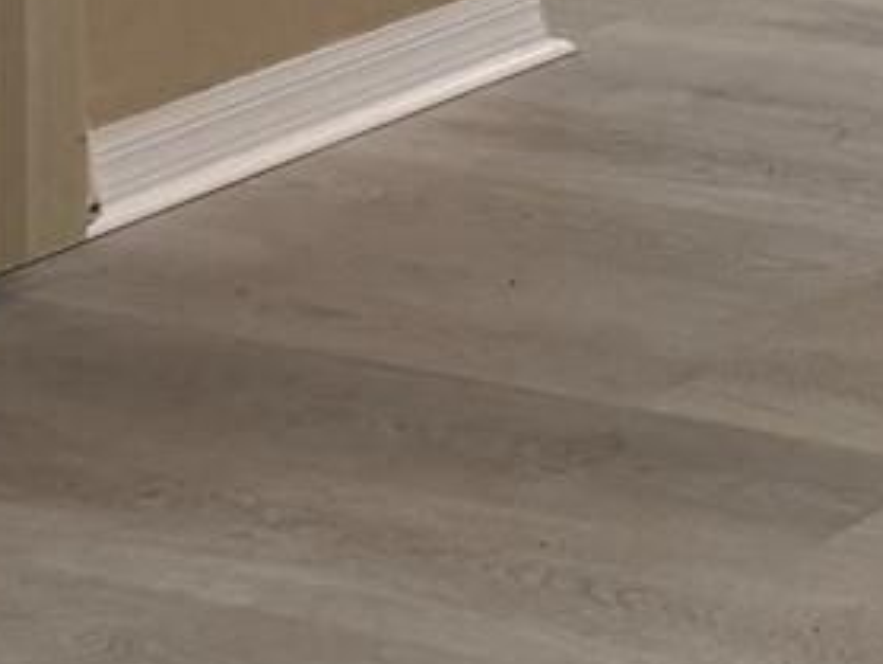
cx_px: 2497
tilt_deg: -1.9
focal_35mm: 138
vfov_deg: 9.3
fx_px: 3523
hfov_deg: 10.7
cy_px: -1093
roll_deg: +0.0
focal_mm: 6.76
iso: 160
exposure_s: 1/60
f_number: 1.78
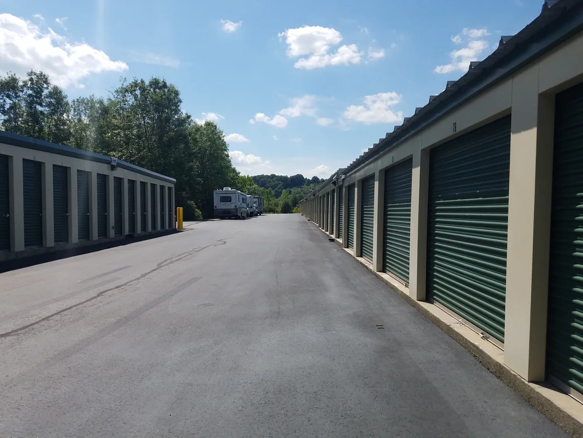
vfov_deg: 53.1
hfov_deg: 67.3
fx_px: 438
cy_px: 219
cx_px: 292
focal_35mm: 26
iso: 50
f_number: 1.7
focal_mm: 4.2
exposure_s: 1/4096
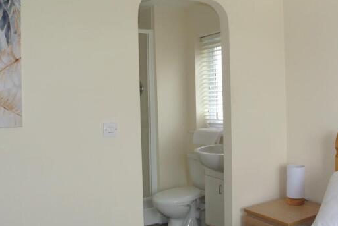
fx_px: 348
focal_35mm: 37
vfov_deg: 36.0
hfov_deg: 51.8
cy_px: 108
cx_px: 172
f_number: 3.5
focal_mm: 11
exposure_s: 1/60
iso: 640
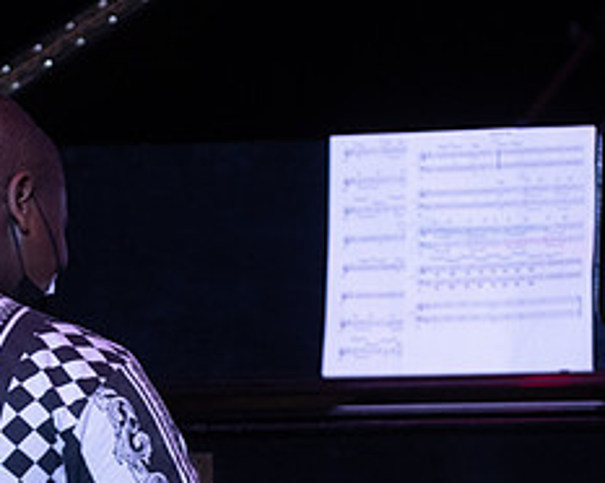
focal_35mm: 407
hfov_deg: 4.8
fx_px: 7282
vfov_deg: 3.8
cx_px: 218
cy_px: 482
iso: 1600
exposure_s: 1/200
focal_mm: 116
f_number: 2.8
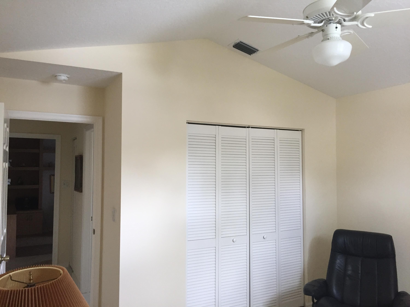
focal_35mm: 29
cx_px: 205
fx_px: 343
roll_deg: -0.6
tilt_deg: +2.2
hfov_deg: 61.7
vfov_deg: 48.2
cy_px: 154
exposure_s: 1/30
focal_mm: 4.15
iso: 50
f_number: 2.2
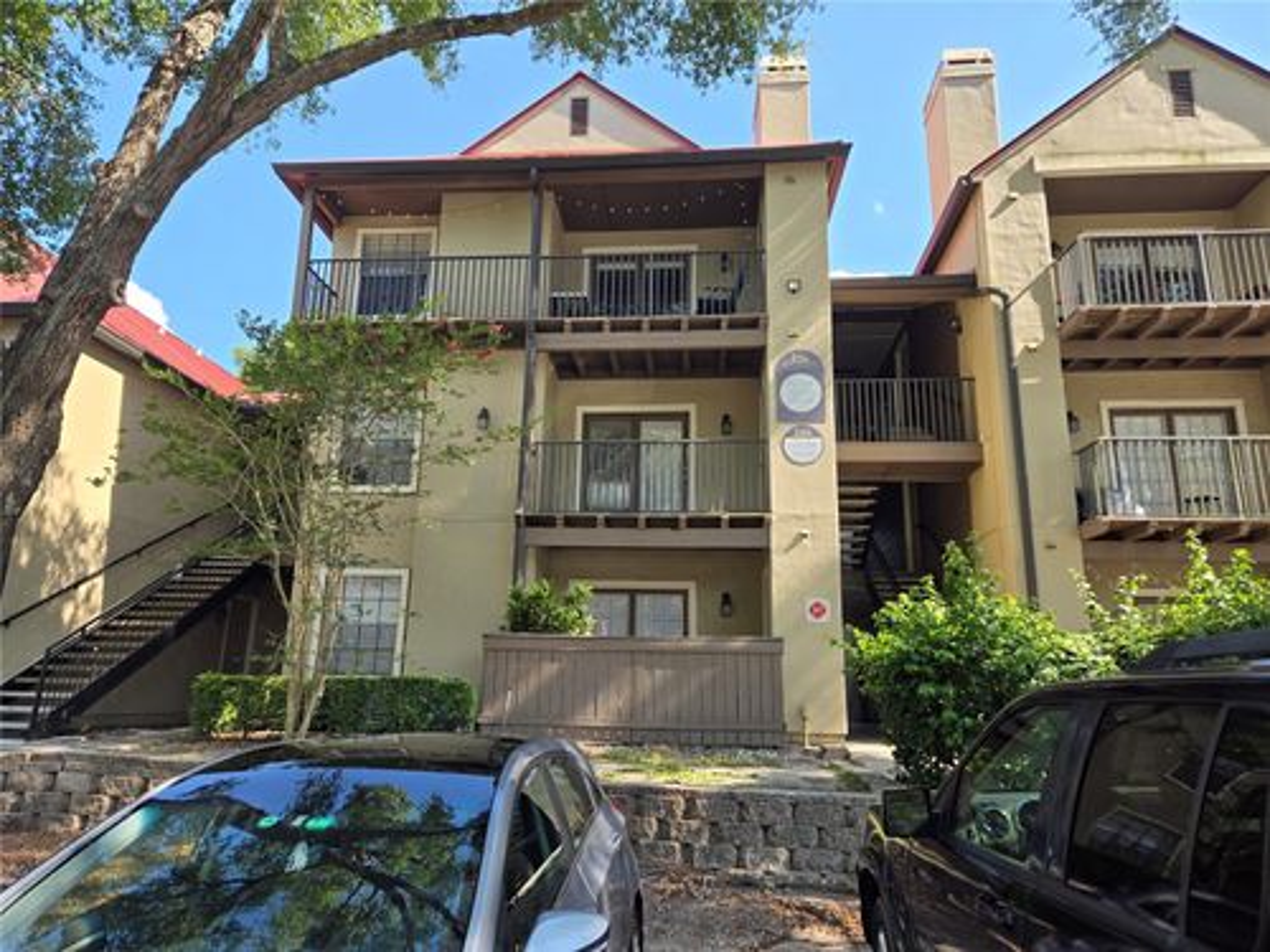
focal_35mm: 23
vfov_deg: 58.9
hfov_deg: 73.9
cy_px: 476
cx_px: 635
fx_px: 844
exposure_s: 1/641
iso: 25
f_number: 1.8
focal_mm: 5.4
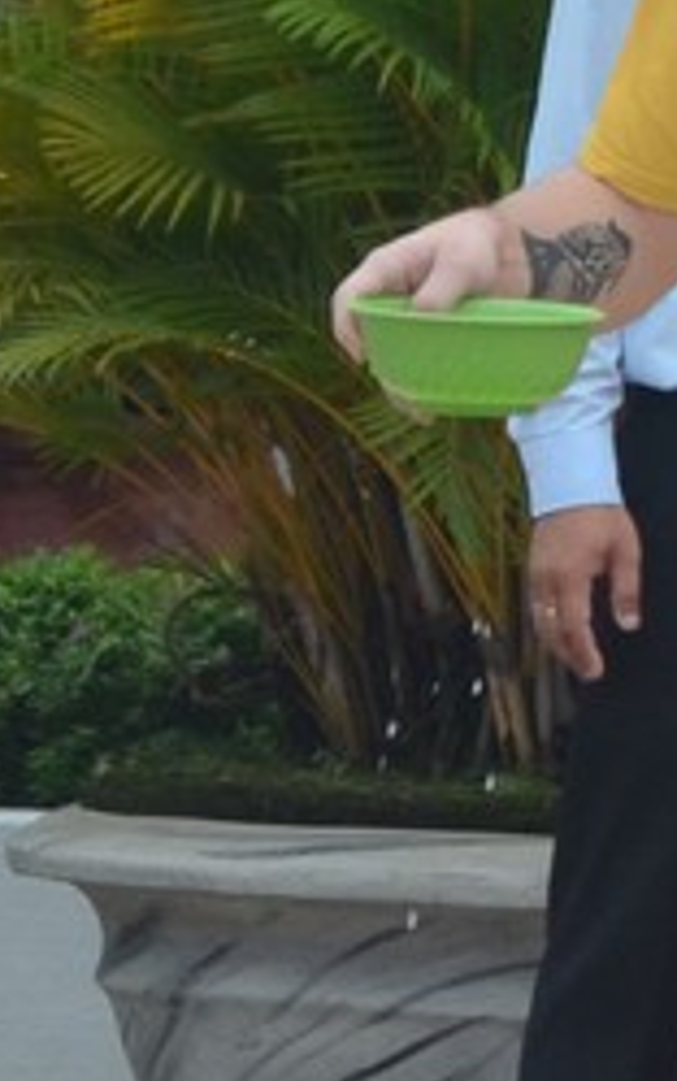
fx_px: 23841
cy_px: 289
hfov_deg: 1.6
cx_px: 3507
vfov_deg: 2.6
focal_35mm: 809
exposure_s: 1/250
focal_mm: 66
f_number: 5.6
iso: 320
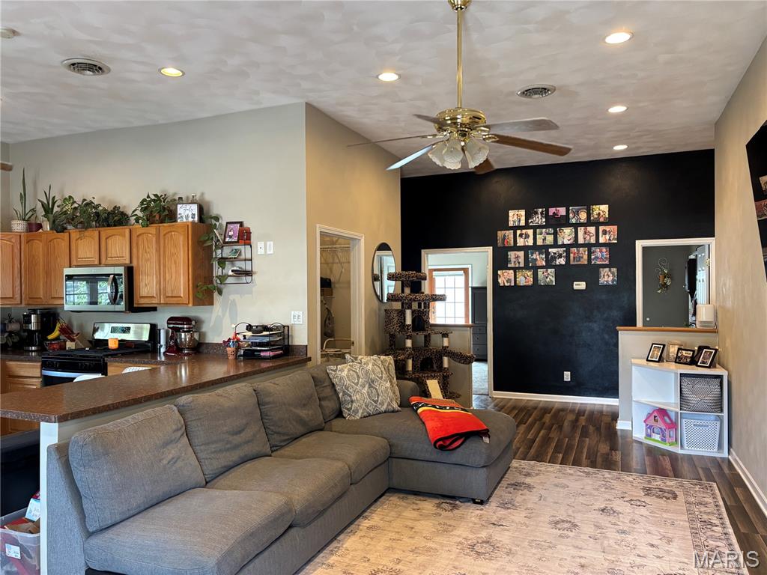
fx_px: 576
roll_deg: +0.0
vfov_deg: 53.1
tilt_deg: +0.2
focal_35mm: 26
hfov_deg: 67.3
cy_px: 288
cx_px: 384
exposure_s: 1/60
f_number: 1.6
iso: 200
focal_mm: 5.96
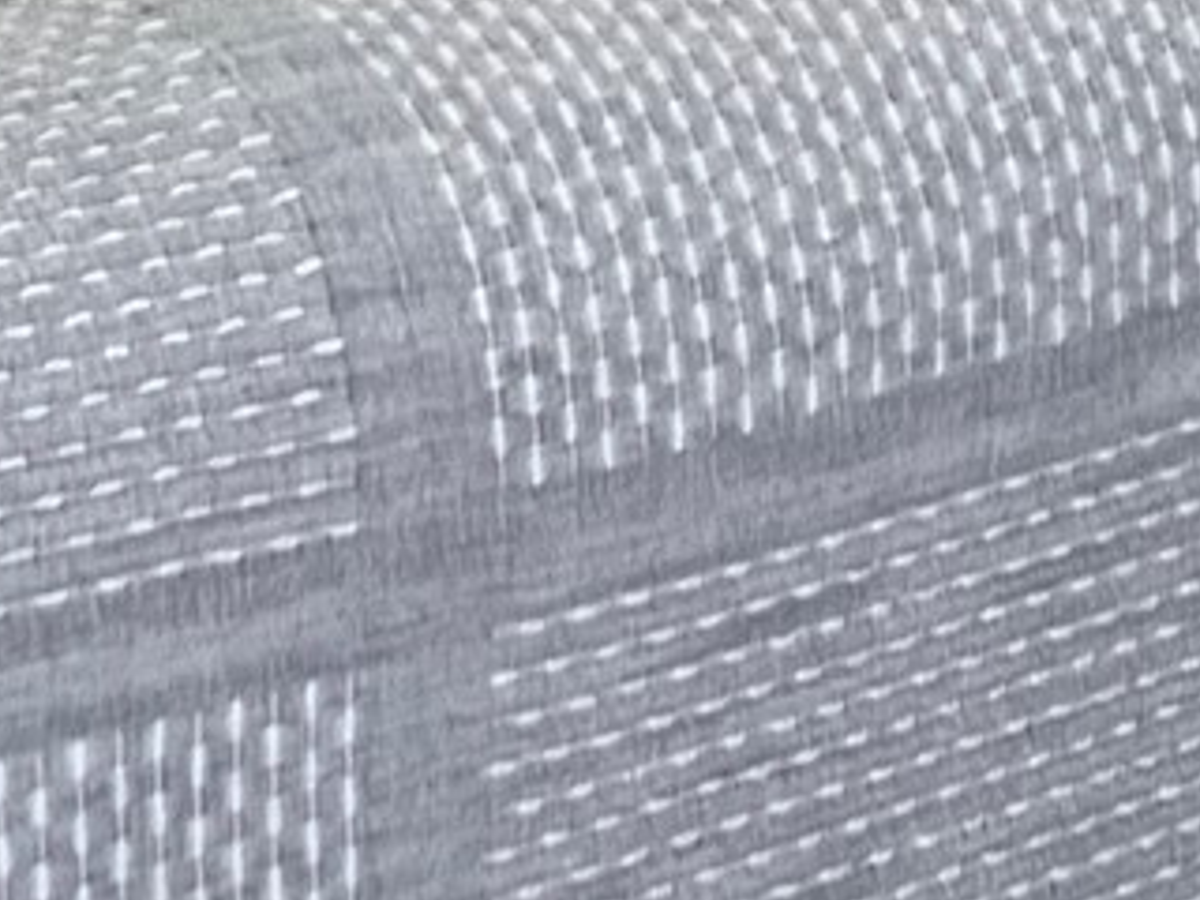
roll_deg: +0.3
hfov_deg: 12.4
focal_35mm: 156
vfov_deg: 8.2
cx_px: 1384
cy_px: -1762
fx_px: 5408
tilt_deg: -2.9
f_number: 1.5
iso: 200
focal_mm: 5.7
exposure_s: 1/60
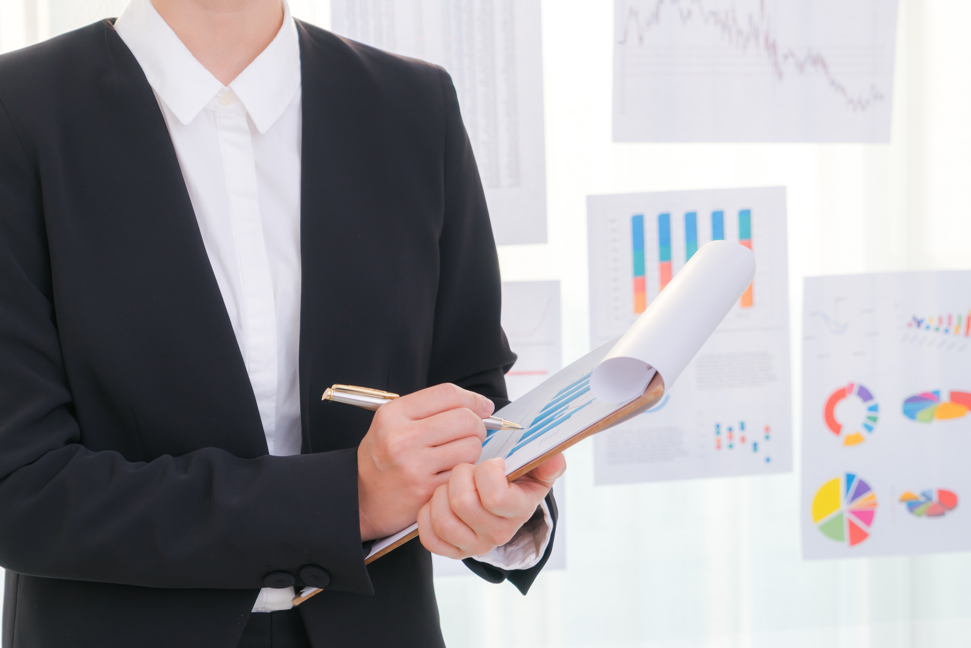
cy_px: 324
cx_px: 486
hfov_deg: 26.6
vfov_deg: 18.0
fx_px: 2050
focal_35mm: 76
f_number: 4.5
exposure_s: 1/100
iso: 100
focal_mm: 51
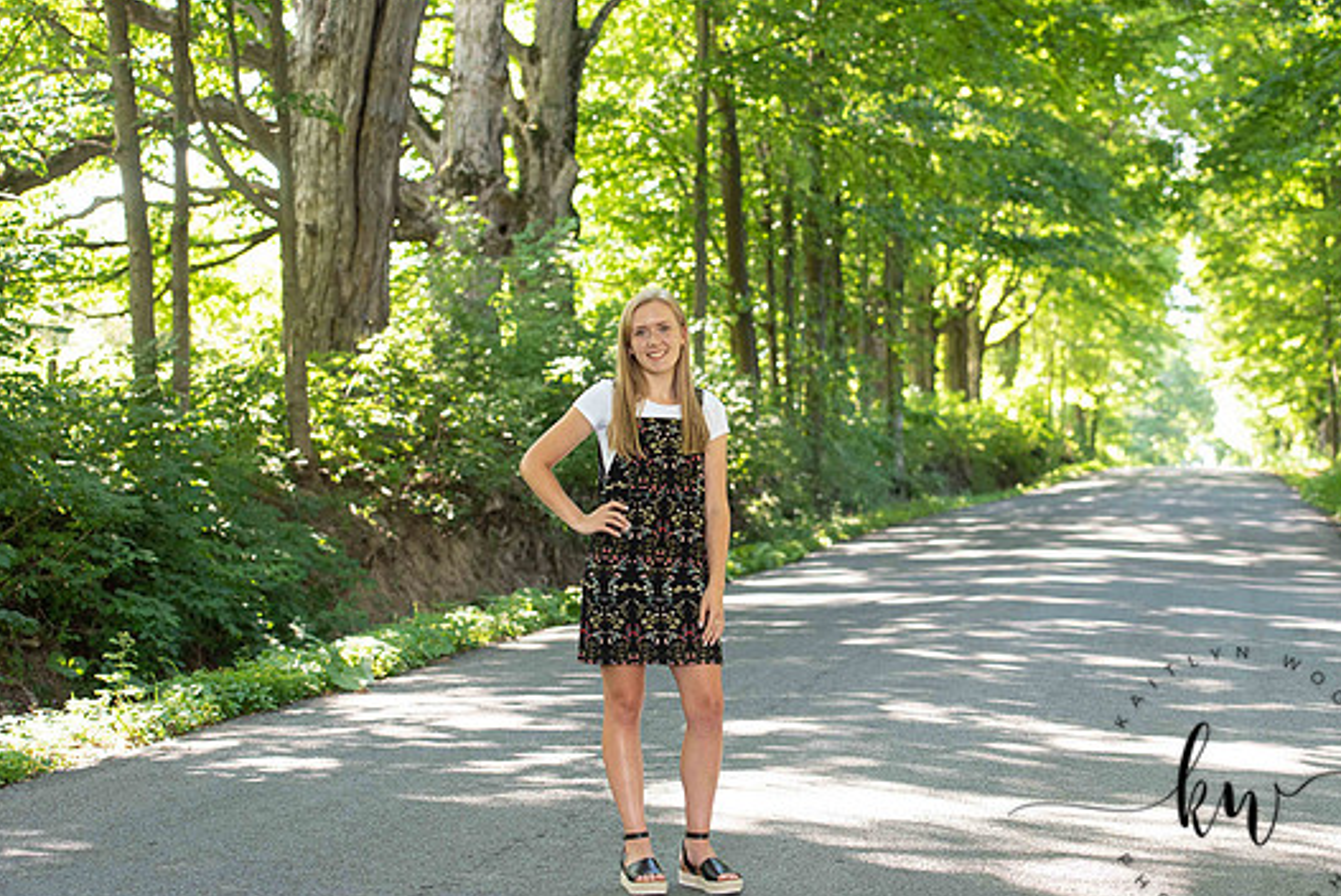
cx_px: 730
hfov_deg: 26.3
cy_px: 459
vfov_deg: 17.7
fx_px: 2870
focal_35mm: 77
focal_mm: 70
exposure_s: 1/200
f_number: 3.5
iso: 640
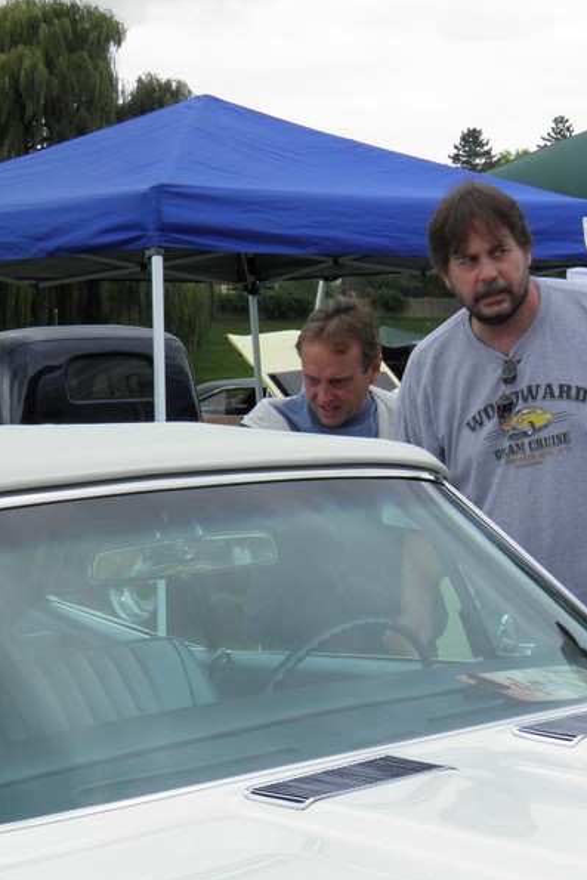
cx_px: 543
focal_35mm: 102
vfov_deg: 20.0
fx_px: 2493
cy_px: 441
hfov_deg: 13.3
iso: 50
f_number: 5.5
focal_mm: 13.2
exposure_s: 1/125
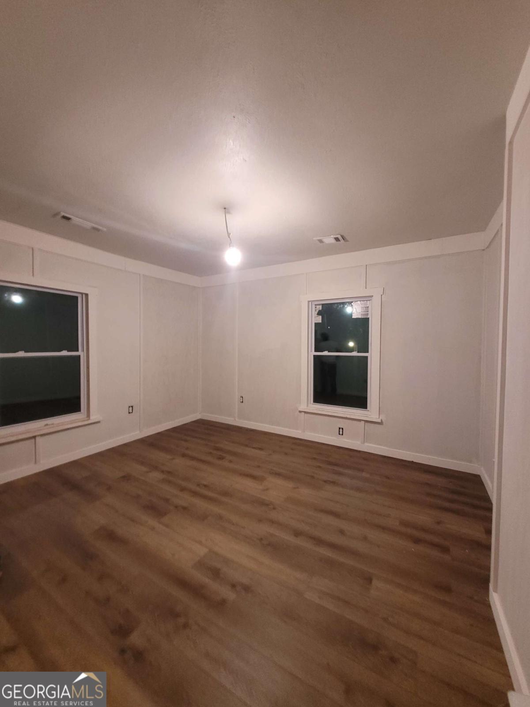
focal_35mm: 13
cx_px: 265
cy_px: 354
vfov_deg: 106.2
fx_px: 265
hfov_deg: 89.9
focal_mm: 1.74
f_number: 2.2
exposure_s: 1/30
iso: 500
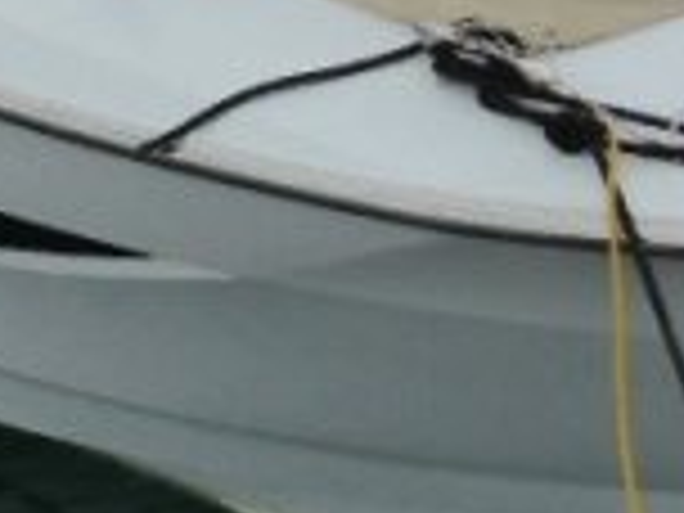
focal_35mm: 123
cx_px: 270
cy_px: 88
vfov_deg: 12.0
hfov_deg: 16.0
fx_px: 2430
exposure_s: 1/1000
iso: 160
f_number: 3.7
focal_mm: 6.1
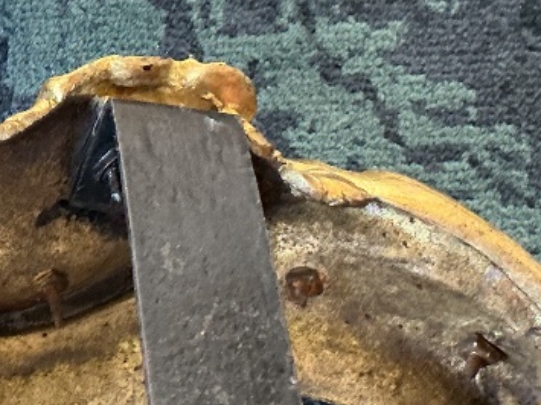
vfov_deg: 15.1
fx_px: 1531
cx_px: 87
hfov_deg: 19.8
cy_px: 236
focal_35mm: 98
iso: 200
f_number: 1.8
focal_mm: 3
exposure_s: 1/40
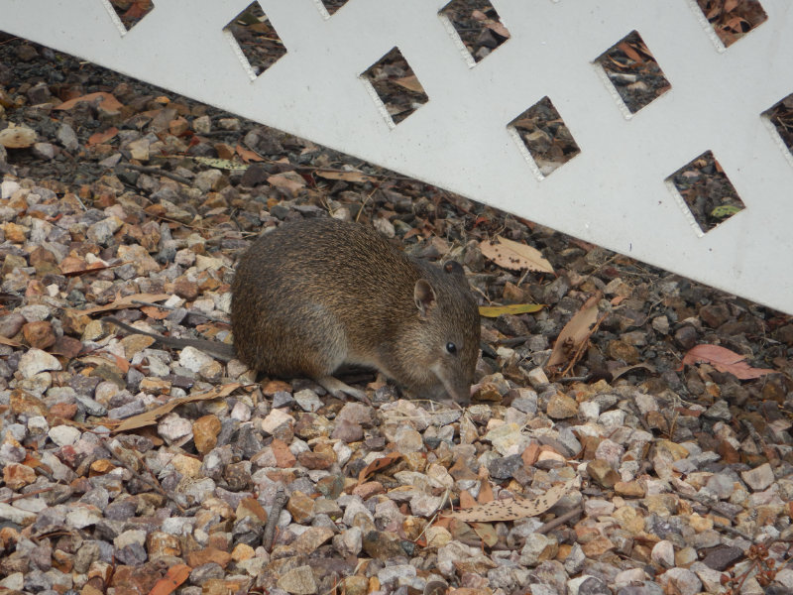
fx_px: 2749
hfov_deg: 16.4
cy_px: 298
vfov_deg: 12.3
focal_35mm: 120
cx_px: 396
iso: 125
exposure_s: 1/80
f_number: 4.9
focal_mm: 21.5
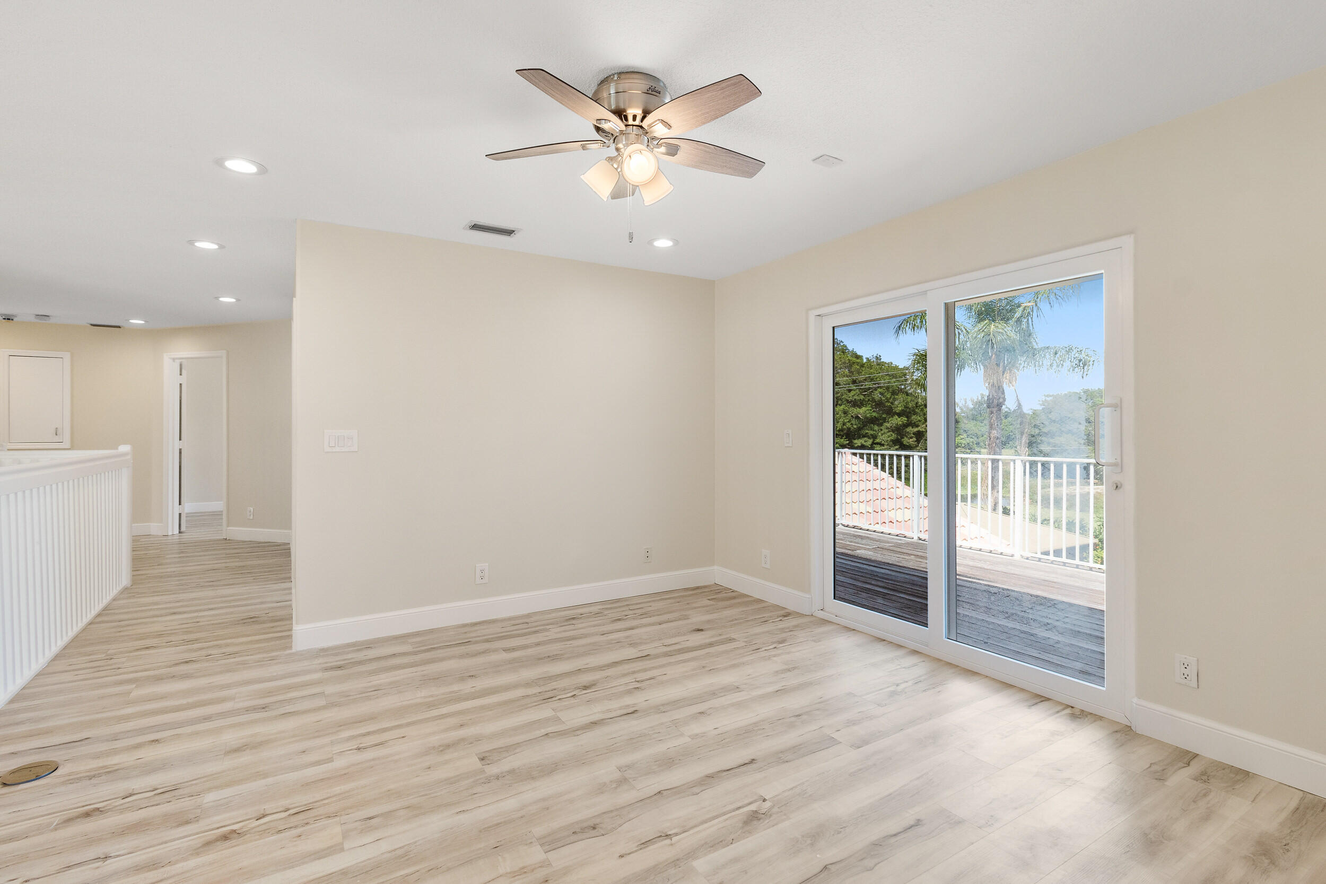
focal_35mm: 15
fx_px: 552
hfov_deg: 100.4
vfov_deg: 77.3
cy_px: 442
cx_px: 663
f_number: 8
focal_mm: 10
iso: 250
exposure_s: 1/30
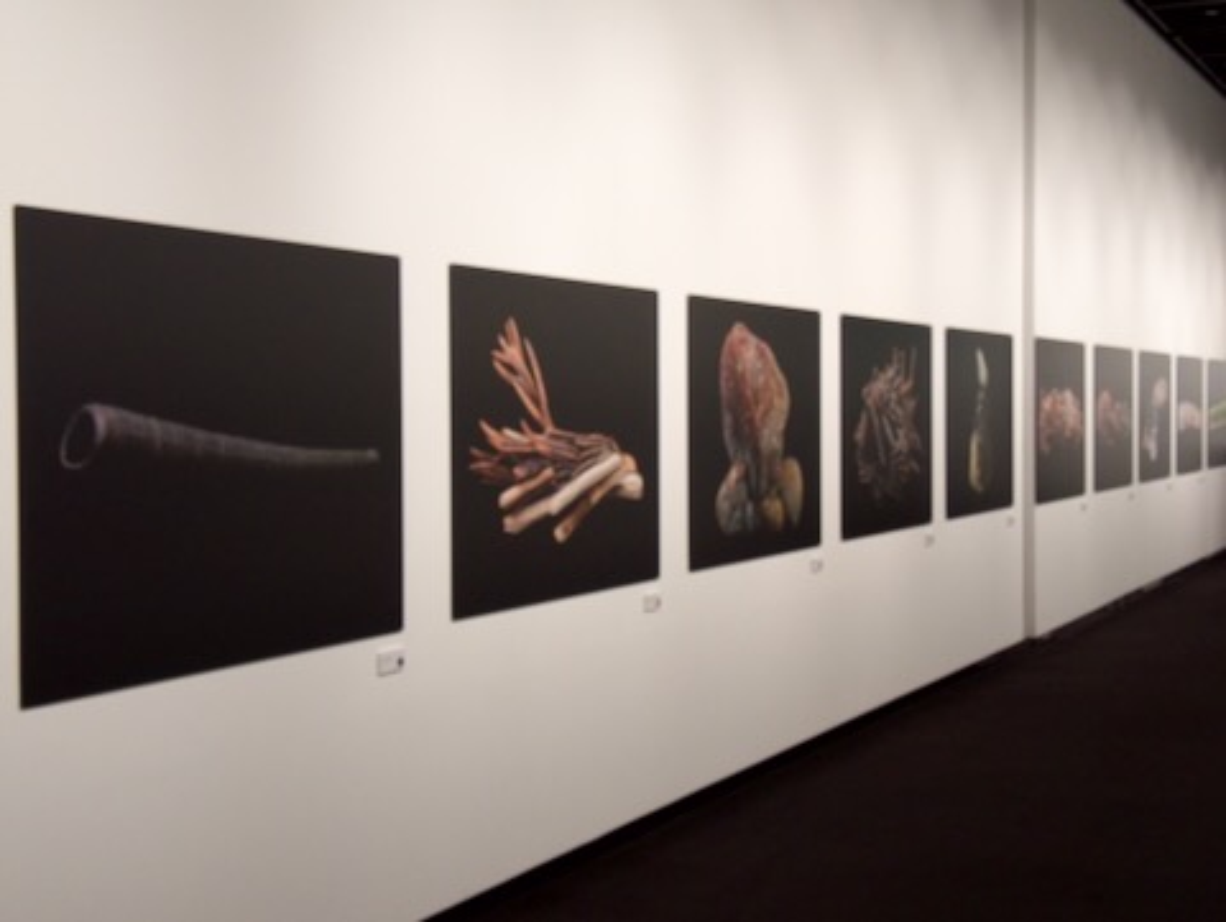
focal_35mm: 47
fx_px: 1666
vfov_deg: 30.9
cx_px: 613
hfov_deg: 40.4
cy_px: 461
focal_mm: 8.4
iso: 400
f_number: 3.1
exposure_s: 1/50
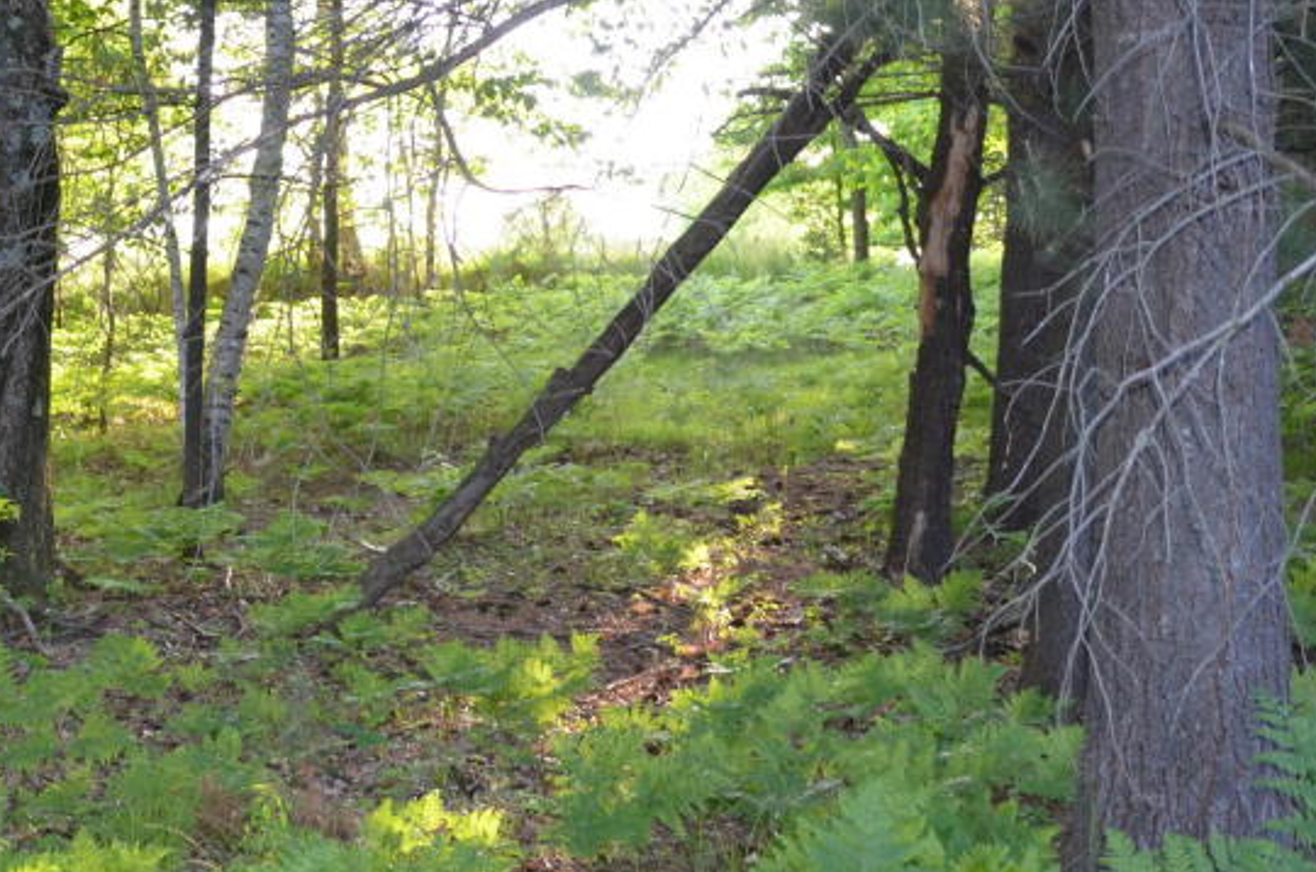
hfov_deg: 33.3
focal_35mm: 58
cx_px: 211
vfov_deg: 23.3
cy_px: 407
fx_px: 2116
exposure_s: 1/100
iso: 400
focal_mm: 18
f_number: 3.5
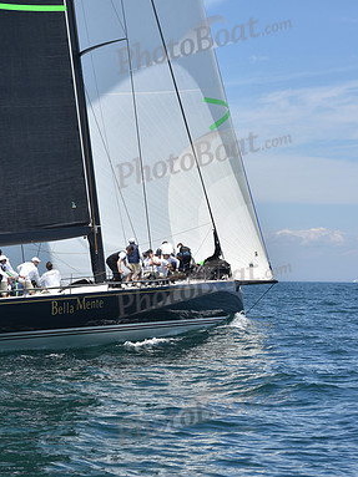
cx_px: 52
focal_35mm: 102
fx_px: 1407
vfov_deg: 19.3
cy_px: 238
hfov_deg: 14.4
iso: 250
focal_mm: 70
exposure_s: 1/800
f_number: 8
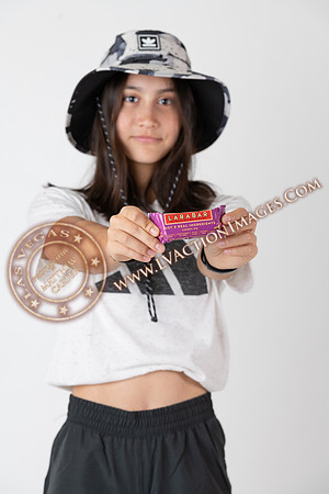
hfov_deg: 11.8
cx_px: 164
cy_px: 247
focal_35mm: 116
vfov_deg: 17.6
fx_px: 1590
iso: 64
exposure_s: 1/100
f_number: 7.1
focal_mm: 116
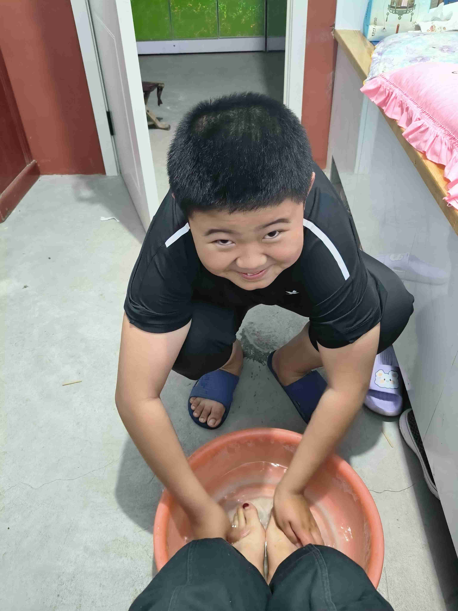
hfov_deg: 53.1
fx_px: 459
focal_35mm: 26
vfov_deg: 67.3
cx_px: 229
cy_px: 306
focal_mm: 4.84
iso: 1600
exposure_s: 1/25.2
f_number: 1.8
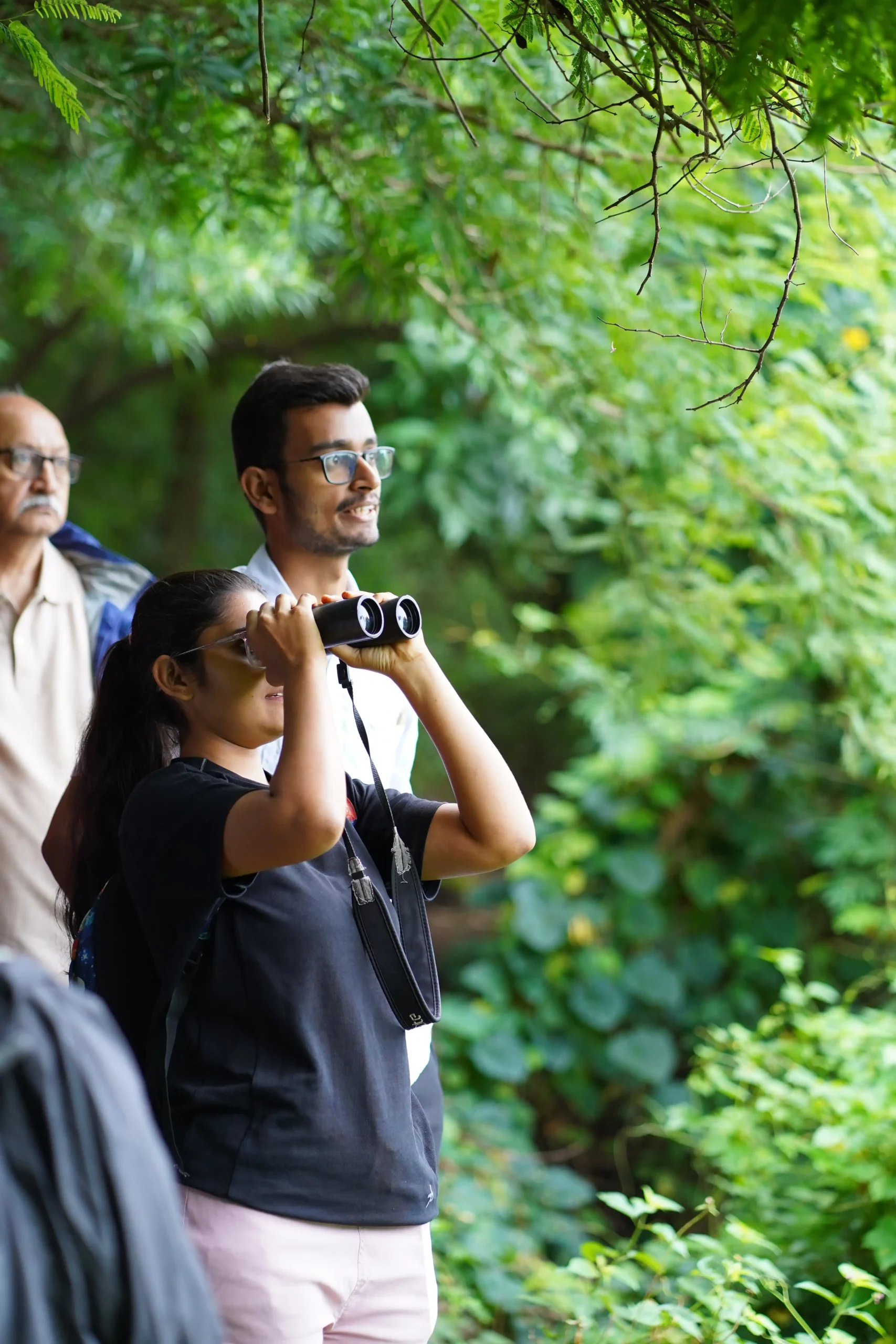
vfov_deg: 23.9
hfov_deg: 16.1
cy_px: 672
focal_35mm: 85
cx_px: 448
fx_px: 3173
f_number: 2.5
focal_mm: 85
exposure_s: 1/250
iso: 1600
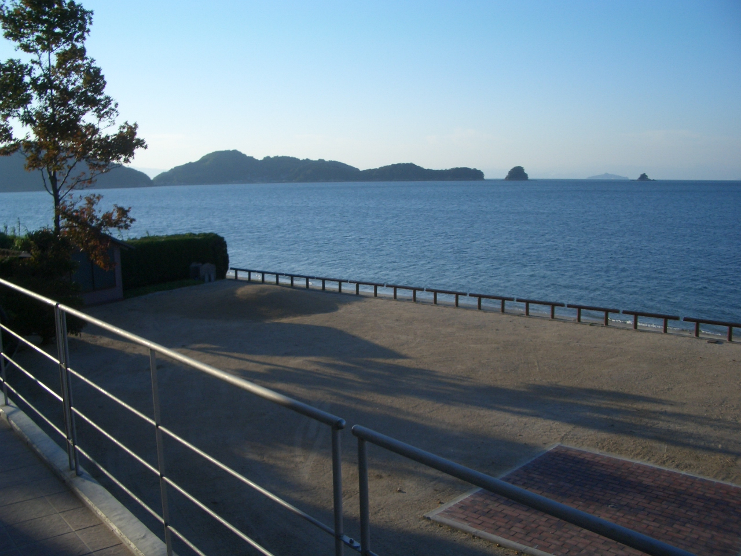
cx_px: 370
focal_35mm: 35
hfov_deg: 52.6
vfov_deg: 40.7
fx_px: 749
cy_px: 278
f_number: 4.3
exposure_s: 1/500
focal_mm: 5.8
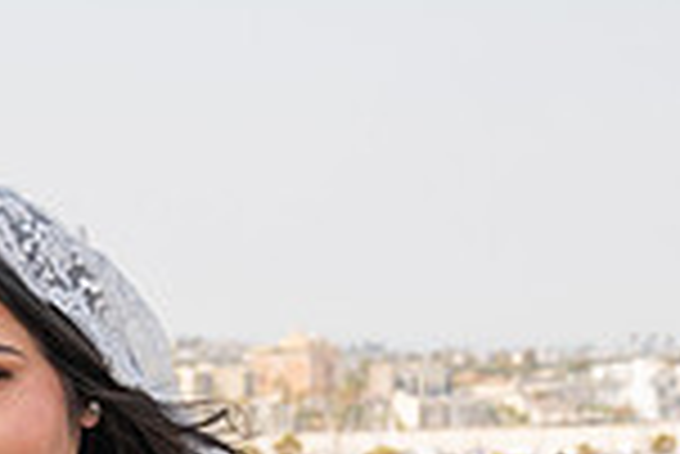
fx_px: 4141
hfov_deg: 9.2
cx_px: -288
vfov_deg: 6.2
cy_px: 735
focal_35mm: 219
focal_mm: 57
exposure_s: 1/200
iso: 200
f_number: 9
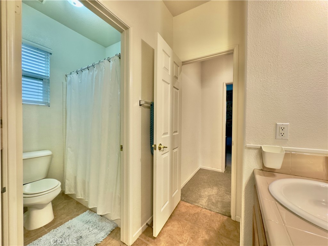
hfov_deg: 102.1
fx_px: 133
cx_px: 164
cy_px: 123
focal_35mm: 14
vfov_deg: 85.7
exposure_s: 1/60
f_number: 2.2
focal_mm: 2.22
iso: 320
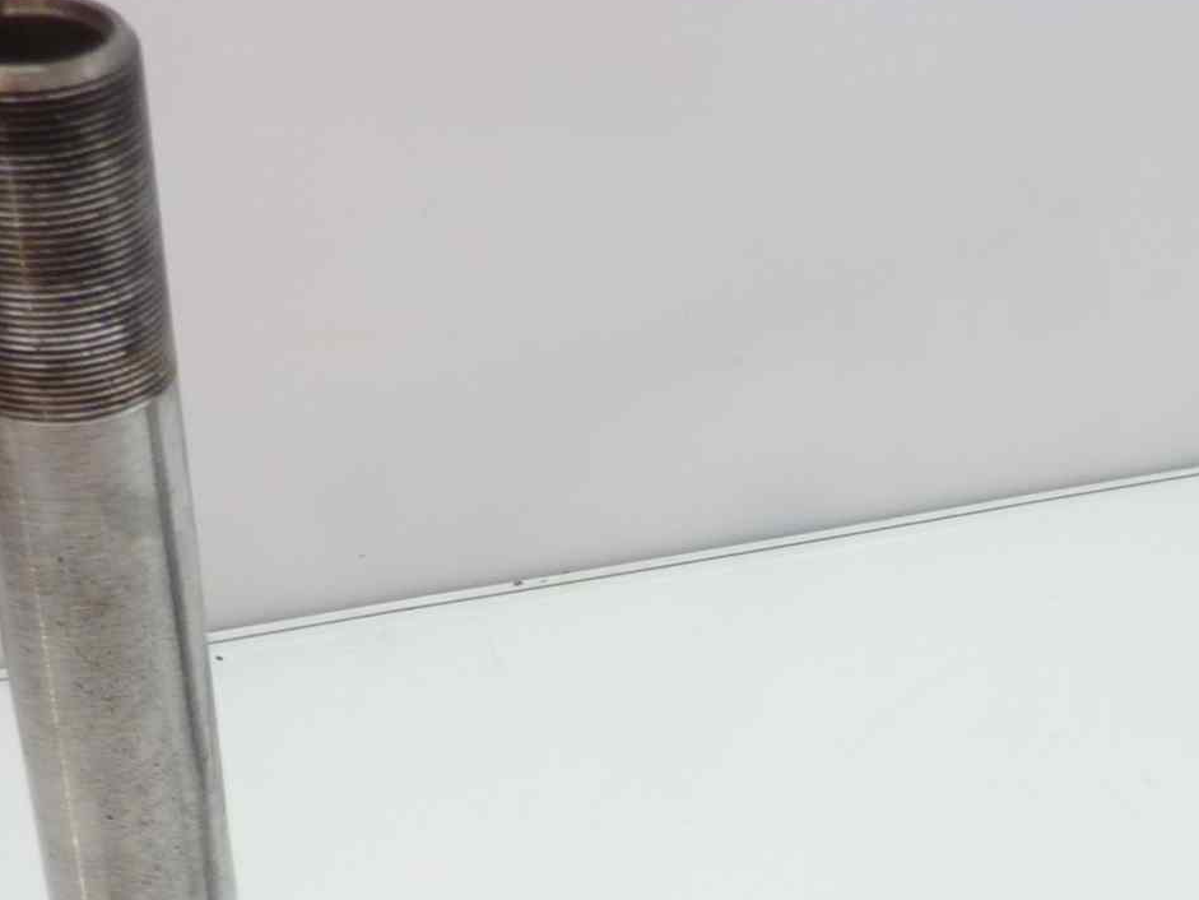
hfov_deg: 28.3
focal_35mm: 68
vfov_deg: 20.1
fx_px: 2356
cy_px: 1126
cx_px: 814
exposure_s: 1/13
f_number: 3.3
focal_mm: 4.1
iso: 80
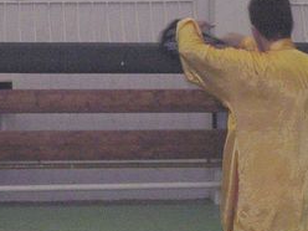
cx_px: 233
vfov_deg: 6.1
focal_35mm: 242
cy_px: 191
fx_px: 2153
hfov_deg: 8.2
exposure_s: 1/60.1
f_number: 4.5
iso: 400
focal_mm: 15.2
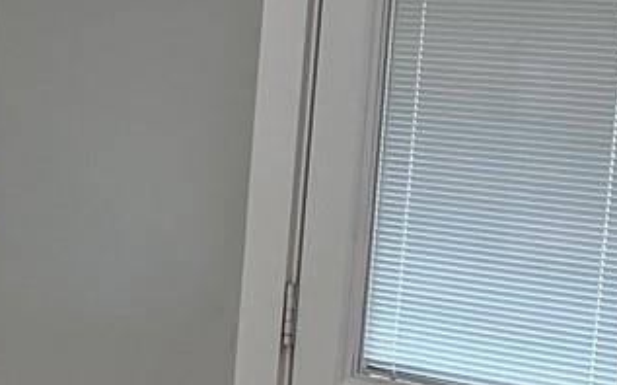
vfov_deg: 7.4
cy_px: 307
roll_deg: -2.1
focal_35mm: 178
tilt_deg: -7.3
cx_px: -617
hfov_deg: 10.8
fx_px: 2993
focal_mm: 5.96
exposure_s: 1/120
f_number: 1.6
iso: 125
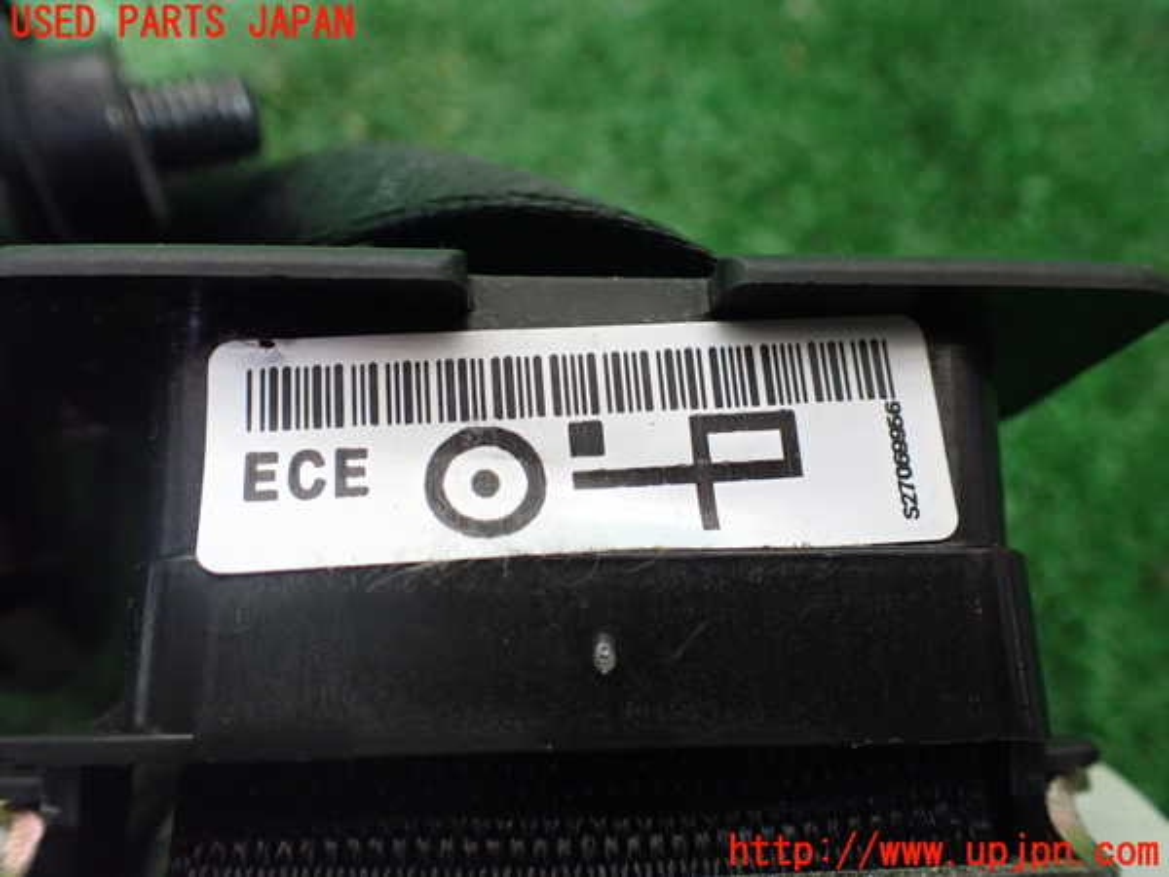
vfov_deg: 46.8
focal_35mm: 30
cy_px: 438
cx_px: 584
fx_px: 1013
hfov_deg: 60.0
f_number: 2.3
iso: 800
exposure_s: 1/80
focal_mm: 5.4
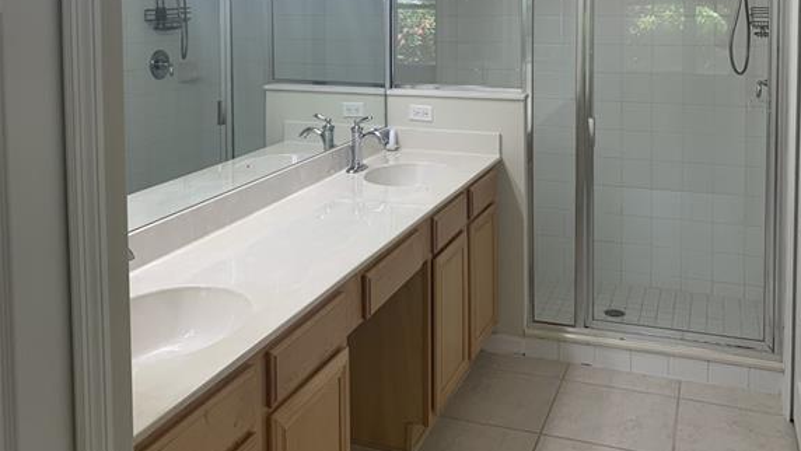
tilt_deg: -2.8
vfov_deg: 30.1
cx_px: 402
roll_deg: +0.1
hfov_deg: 52.8
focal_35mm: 38
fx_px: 807
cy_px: 57
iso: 50
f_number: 1.8
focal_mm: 4.25
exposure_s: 1/120
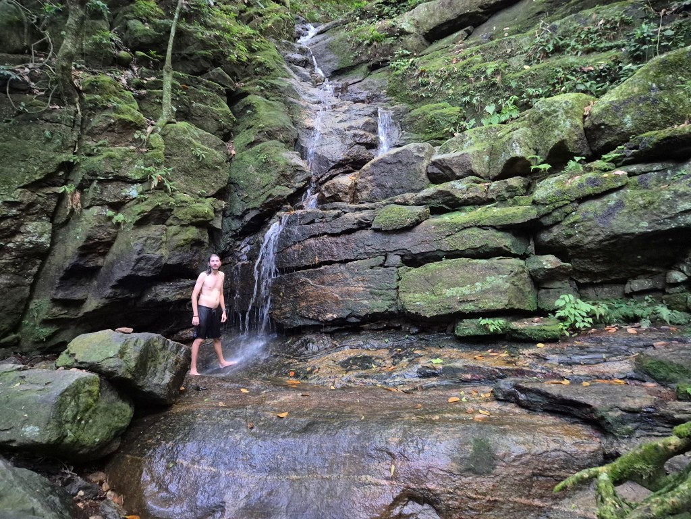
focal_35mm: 23
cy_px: 260
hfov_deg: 73.9
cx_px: 346
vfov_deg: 58.9
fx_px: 459
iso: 1600
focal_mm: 5.4
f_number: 1.8
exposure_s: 1/30
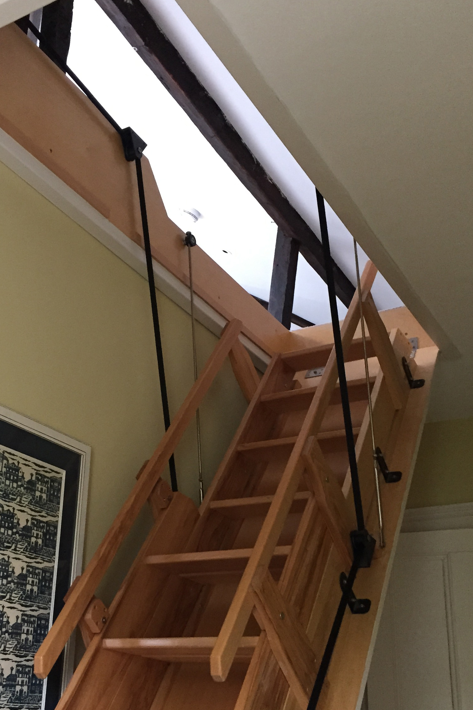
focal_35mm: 43
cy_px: 423
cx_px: 149
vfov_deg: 45.2
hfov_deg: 30.9
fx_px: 847
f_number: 2.2
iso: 250
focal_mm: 4.15
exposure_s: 1/20
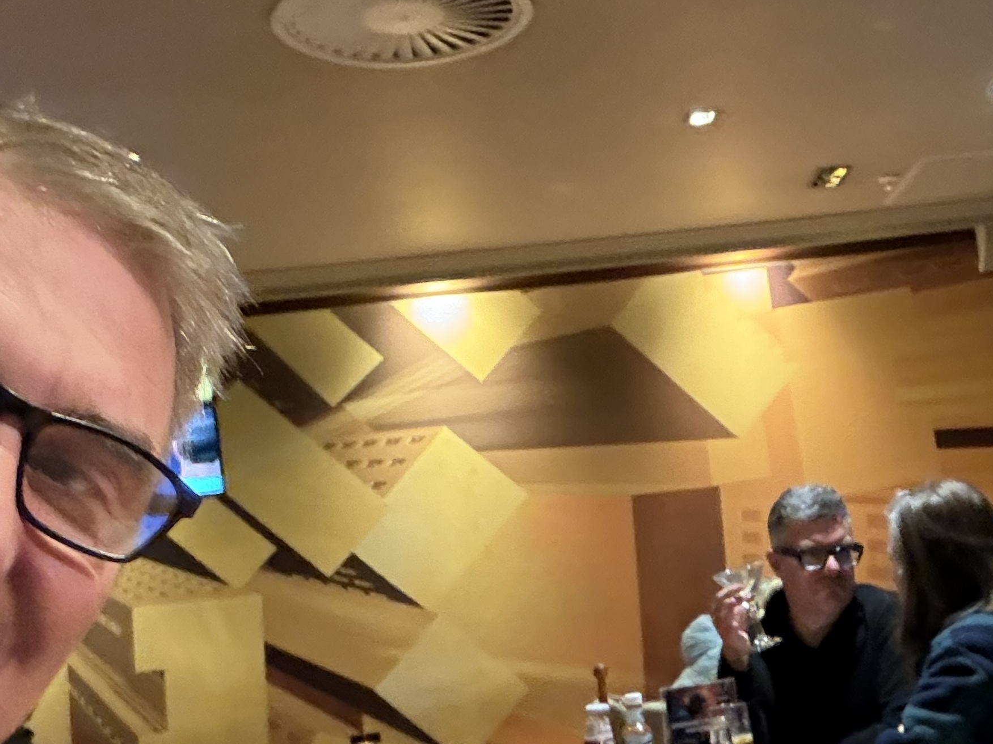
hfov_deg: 35.2
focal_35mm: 53
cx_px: 771
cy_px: 429
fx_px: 1520
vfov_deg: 27.5
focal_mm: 2.69
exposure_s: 1/20
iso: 640
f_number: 1.9
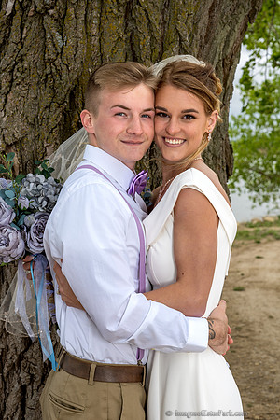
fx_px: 642
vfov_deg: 36.2
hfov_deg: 24.6
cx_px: 140
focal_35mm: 55
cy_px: 210
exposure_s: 1/250
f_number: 7.1
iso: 100
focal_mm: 55
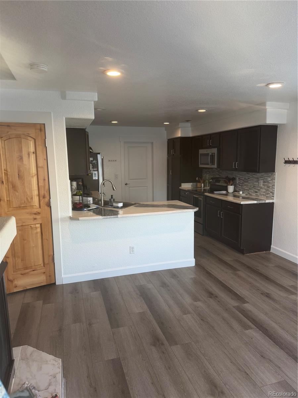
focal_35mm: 24
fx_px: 275
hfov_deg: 56.8
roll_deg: +0.0
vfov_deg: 71.6
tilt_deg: -7.6
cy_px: 199
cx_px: 149
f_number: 1.78
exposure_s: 1/120
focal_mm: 6.76
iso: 125
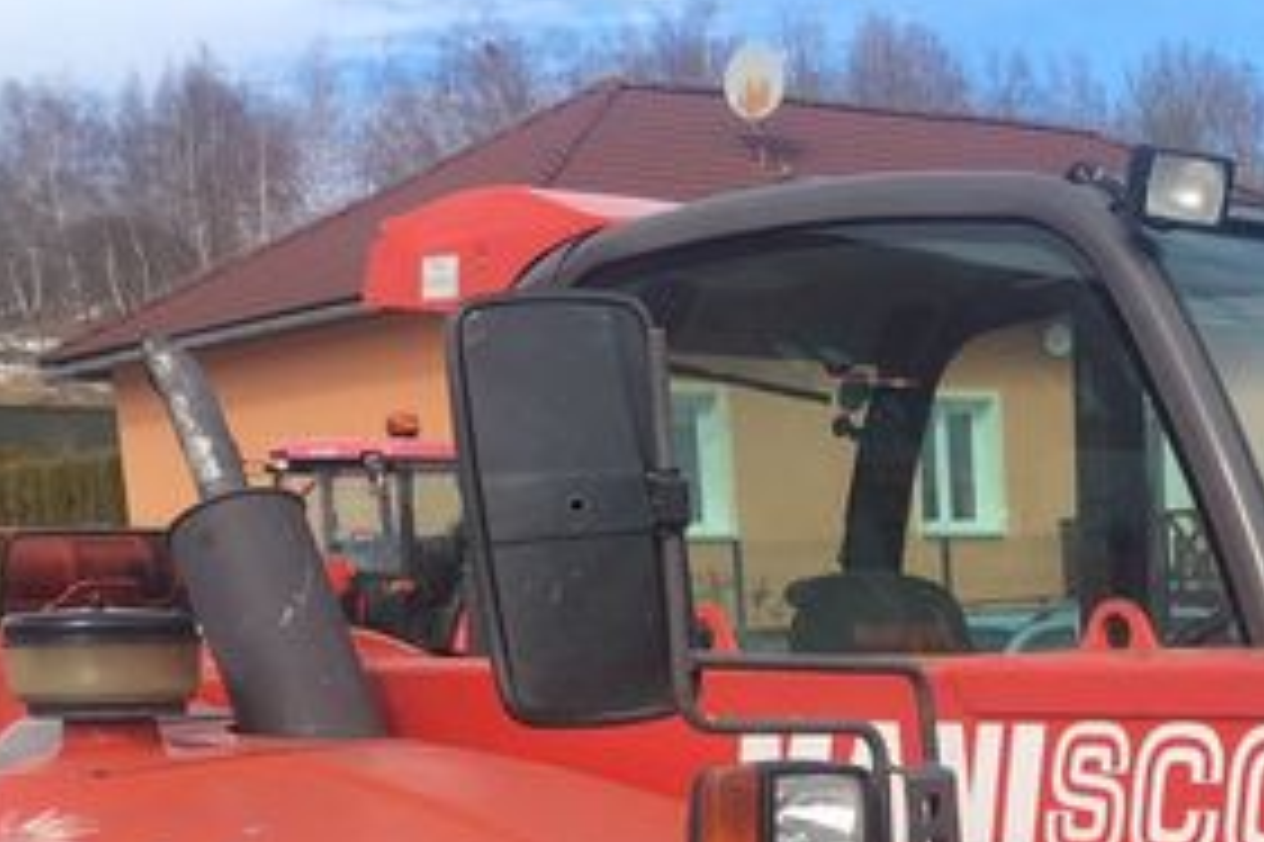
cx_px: 1179
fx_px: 3018
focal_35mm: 86
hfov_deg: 23.0
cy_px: 1279
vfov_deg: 14.7
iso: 25
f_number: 2.2
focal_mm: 4.15
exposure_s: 1/836
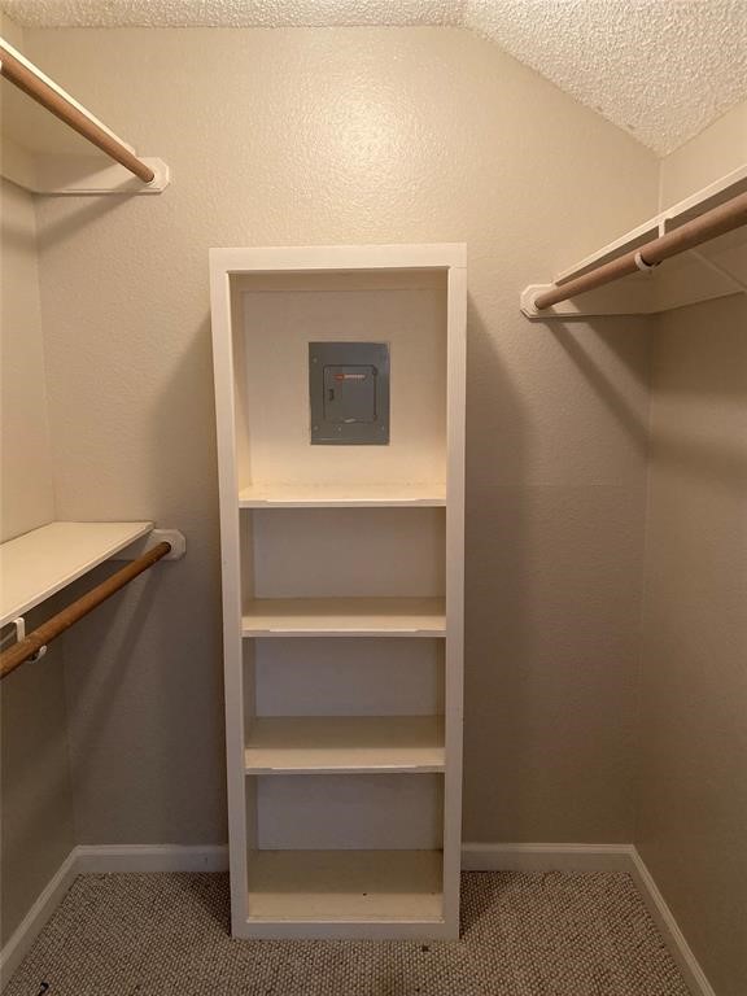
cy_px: 498
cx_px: 374
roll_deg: -0.2
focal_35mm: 26
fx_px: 748
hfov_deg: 53.1
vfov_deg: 67.3
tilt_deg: -7.8
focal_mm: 4.25
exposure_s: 1/60
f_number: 1.8
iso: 250
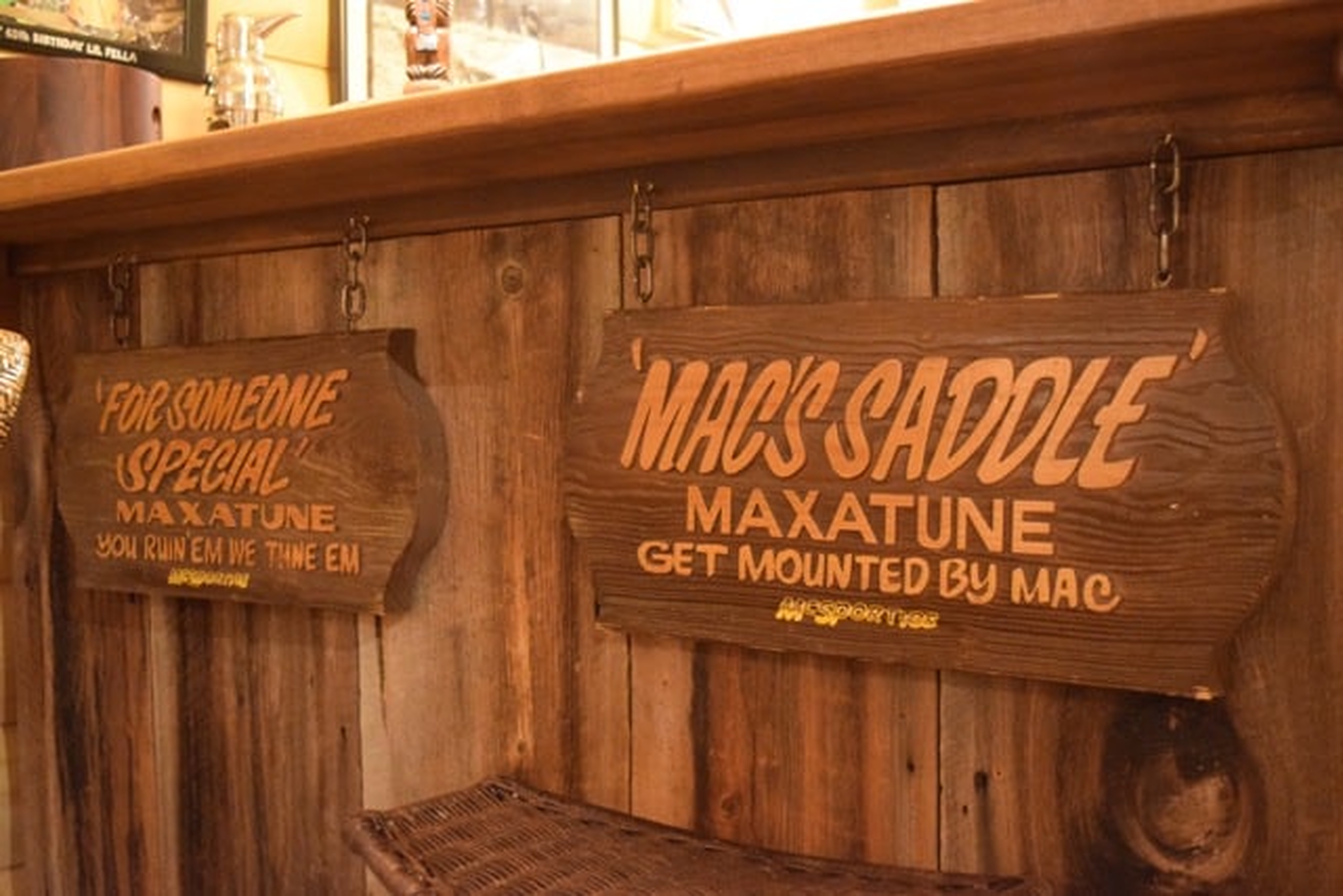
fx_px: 1511
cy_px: 448
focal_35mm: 40
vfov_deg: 33.0
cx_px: 672
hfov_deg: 47.9
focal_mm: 27
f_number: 4
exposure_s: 1/15
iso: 6400
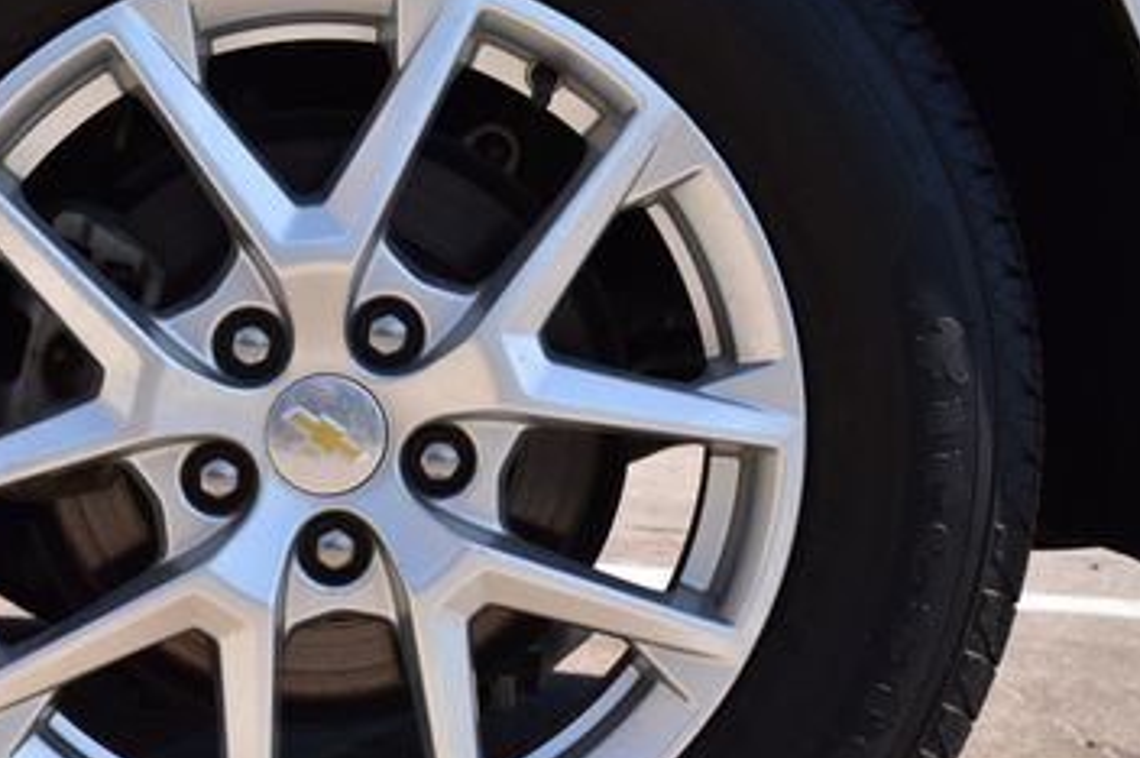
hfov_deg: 13.7
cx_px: 321
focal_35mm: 150
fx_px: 4743
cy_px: 489
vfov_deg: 9.1
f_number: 11
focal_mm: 55
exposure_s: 1/400
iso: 400
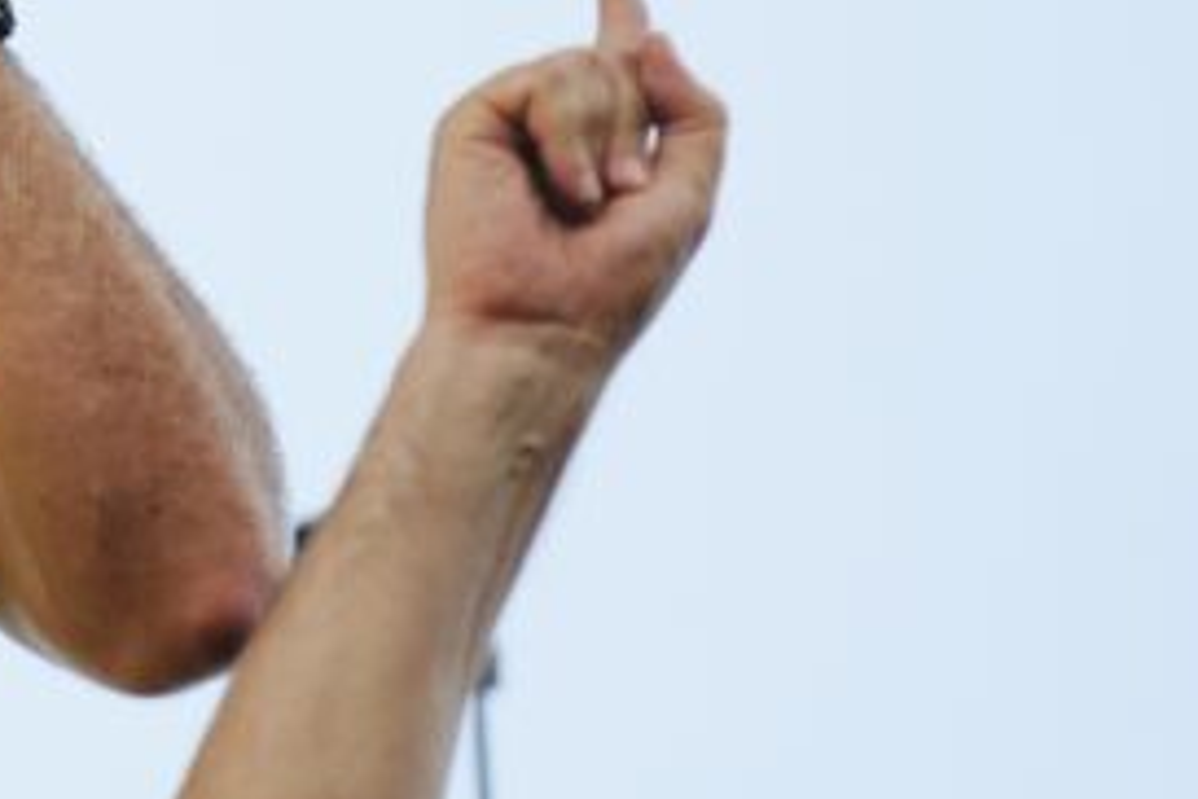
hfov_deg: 6.9
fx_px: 9816
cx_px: -417
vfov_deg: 4.6
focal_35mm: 295
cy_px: -285
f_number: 4
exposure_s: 1/640
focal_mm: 105
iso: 400
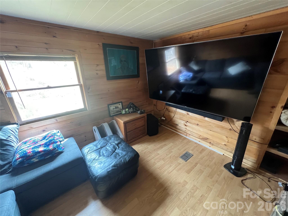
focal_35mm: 13
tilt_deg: -18.2
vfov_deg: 89.9
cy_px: 108
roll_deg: +1.8
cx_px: 144
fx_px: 108
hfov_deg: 106.2
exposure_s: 1/60
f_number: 1.8
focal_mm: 1.57
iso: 800
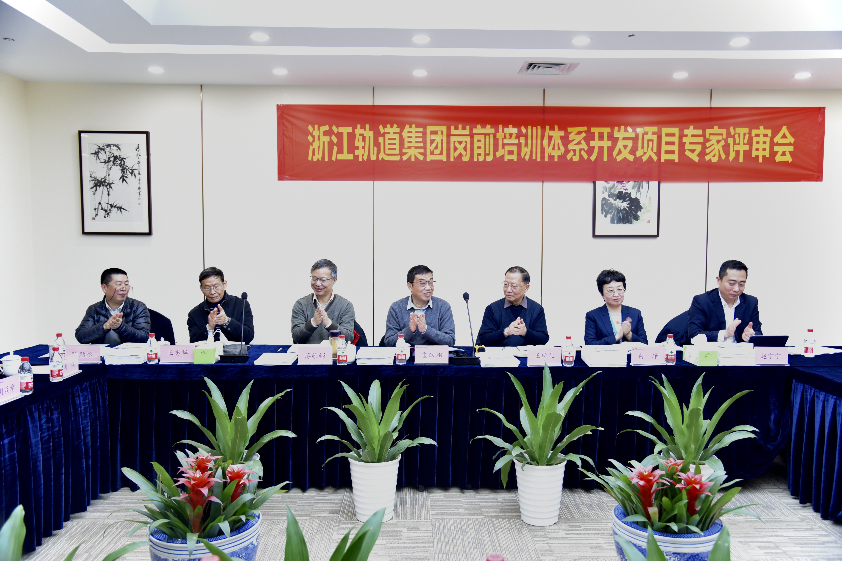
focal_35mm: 31
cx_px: 421
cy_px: 280
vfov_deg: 42.3
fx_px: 725
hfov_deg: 60.3
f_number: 4
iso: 2000
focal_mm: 31
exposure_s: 1/100
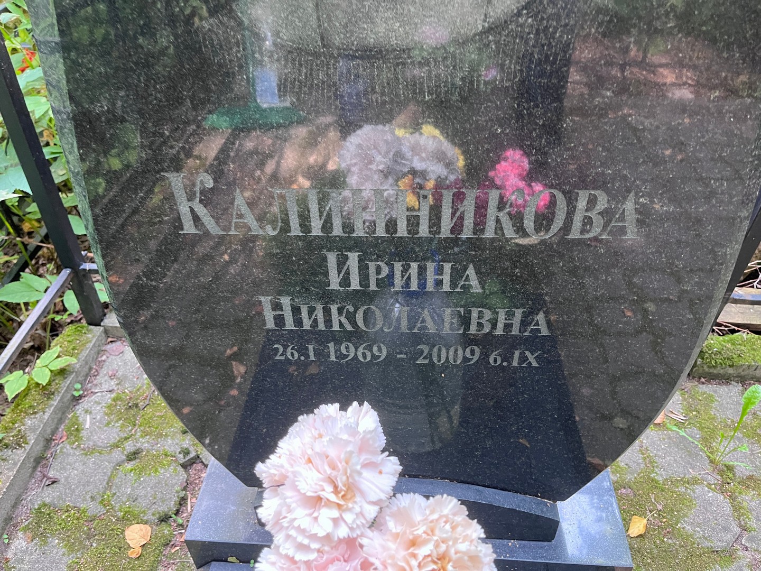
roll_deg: -0.6
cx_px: 380
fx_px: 572
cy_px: 286
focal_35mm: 26
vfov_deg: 53.1
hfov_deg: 67.3
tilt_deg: -42.5
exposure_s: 1/60
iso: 250
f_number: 1.6
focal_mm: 5.1
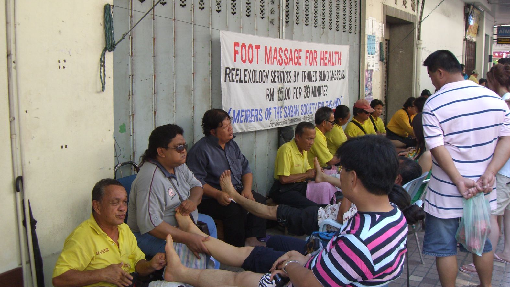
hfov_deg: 48.4
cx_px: 254
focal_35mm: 42
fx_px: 568
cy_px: 139
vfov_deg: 28.3
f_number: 2.7
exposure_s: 1/100
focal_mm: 6.2
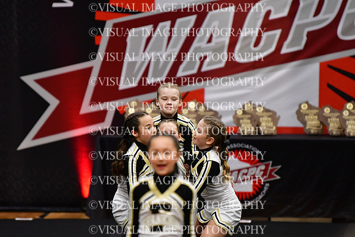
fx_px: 2959
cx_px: 178
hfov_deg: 6.9
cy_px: 118
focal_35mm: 300
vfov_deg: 4.6
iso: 4000
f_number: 2.8
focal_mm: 200
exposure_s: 1/800
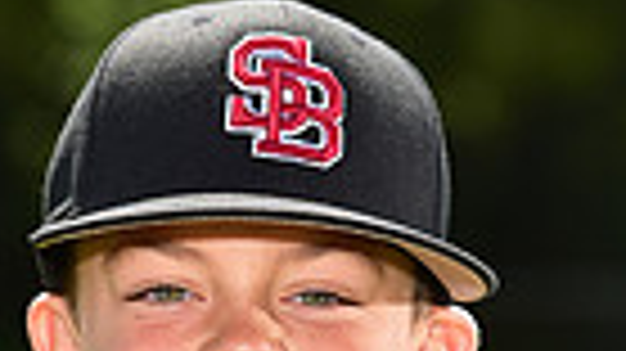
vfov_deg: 1.8
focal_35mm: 657
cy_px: 778
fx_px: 10899
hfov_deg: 3.3
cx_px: 286
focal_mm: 150
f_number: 5.6
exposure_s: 1/250
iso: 100
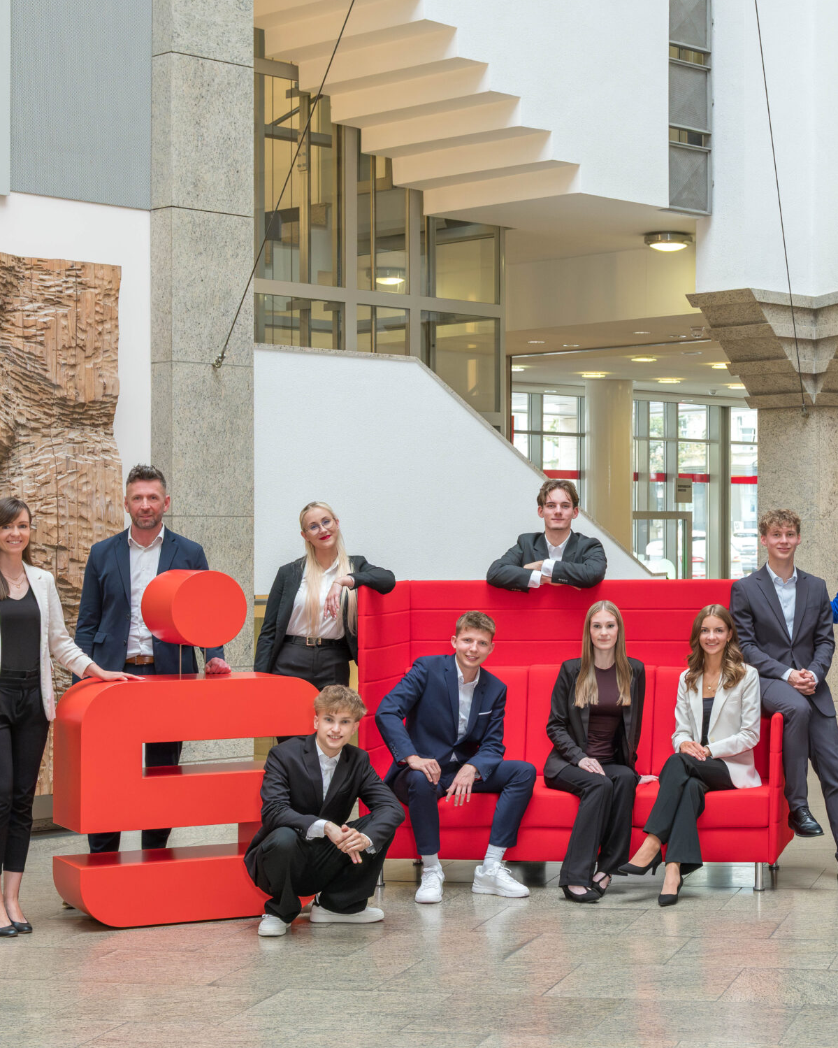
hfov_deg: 21.5
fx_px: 2170
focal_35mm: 70
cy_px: 577
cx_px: 711
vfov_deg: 27.1
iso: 3200
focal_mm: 52.7
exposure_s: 1/110
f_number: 8
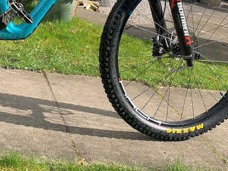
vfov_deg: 23.5
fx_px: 395
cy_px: 7
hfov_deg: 30.7
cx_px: 22
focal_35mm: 60
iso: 25
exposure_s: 1/1149
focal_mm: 4.25
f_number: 1.8
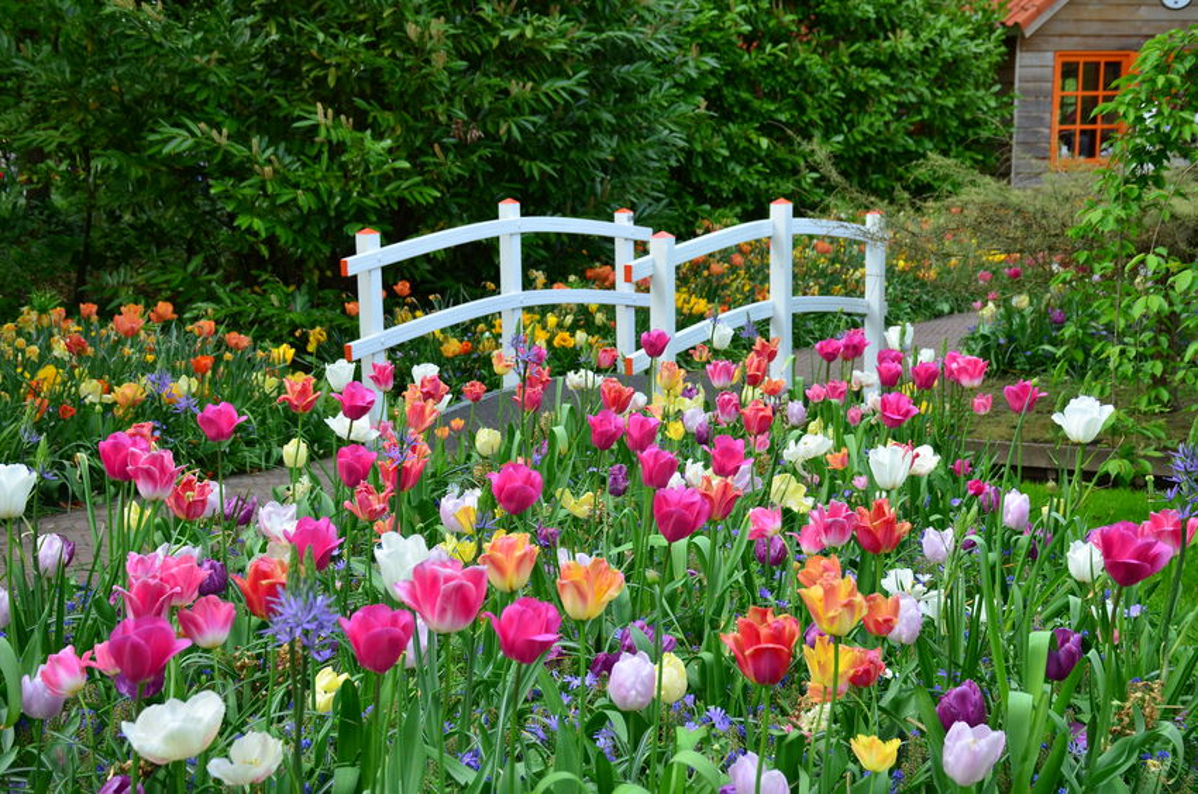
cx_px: 599
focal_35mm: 57
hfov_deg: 35.1
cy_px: 397
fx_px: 1893
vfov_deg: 23.7
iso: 200
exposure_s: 1/200
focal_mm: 38
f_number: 6.3
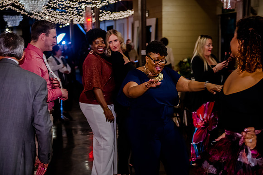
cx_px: 129
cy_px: 87
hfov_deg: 36.8
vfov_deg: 25.1
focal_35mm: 54
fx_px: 395
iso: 1000
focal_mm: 52
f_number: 2.8
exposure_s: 1/80
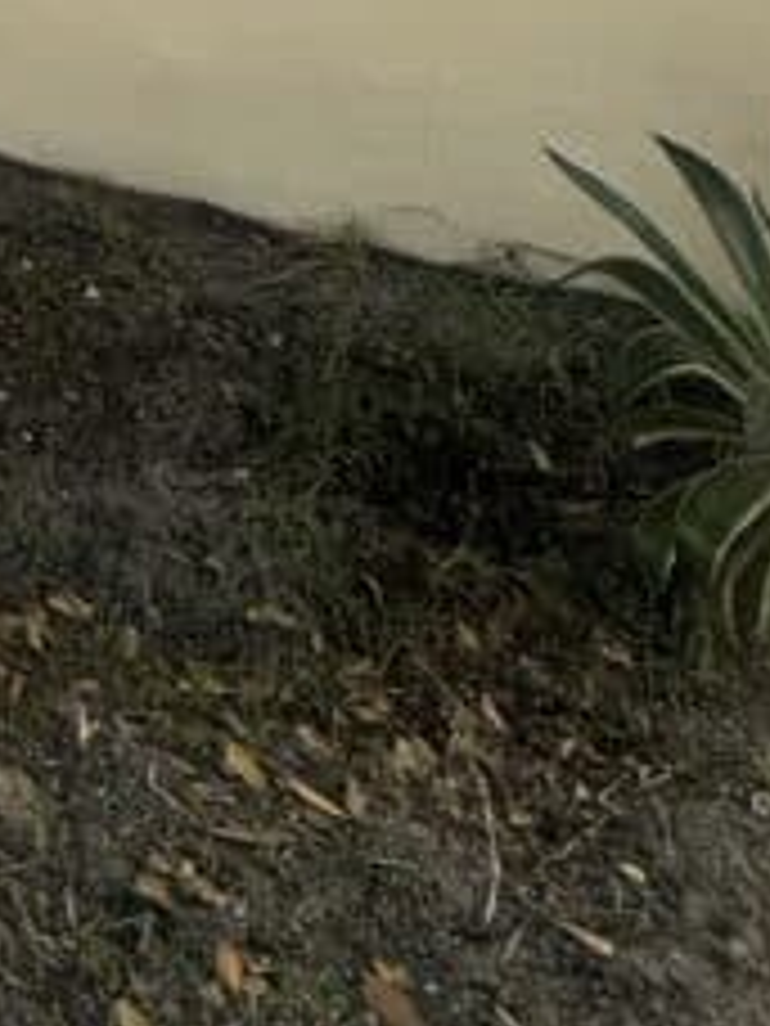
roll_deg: +3.8
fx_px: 1869
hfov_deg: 17.7
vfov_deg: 20.7
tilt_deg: +4.0
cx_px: -693
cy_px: -842
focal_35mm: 63
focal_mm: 2.22
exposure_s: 1/354
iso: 40
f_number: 2.2
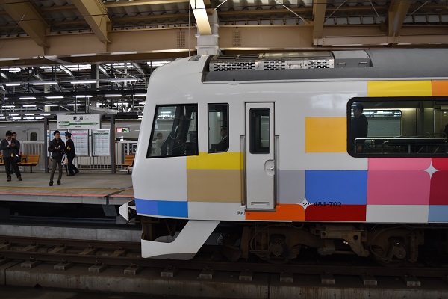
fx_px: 411
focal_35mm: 33
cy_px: 150
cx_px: 224
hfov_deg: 57.2
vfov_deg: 40.0
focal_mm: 22
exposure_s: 1/100
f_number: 5
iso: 400
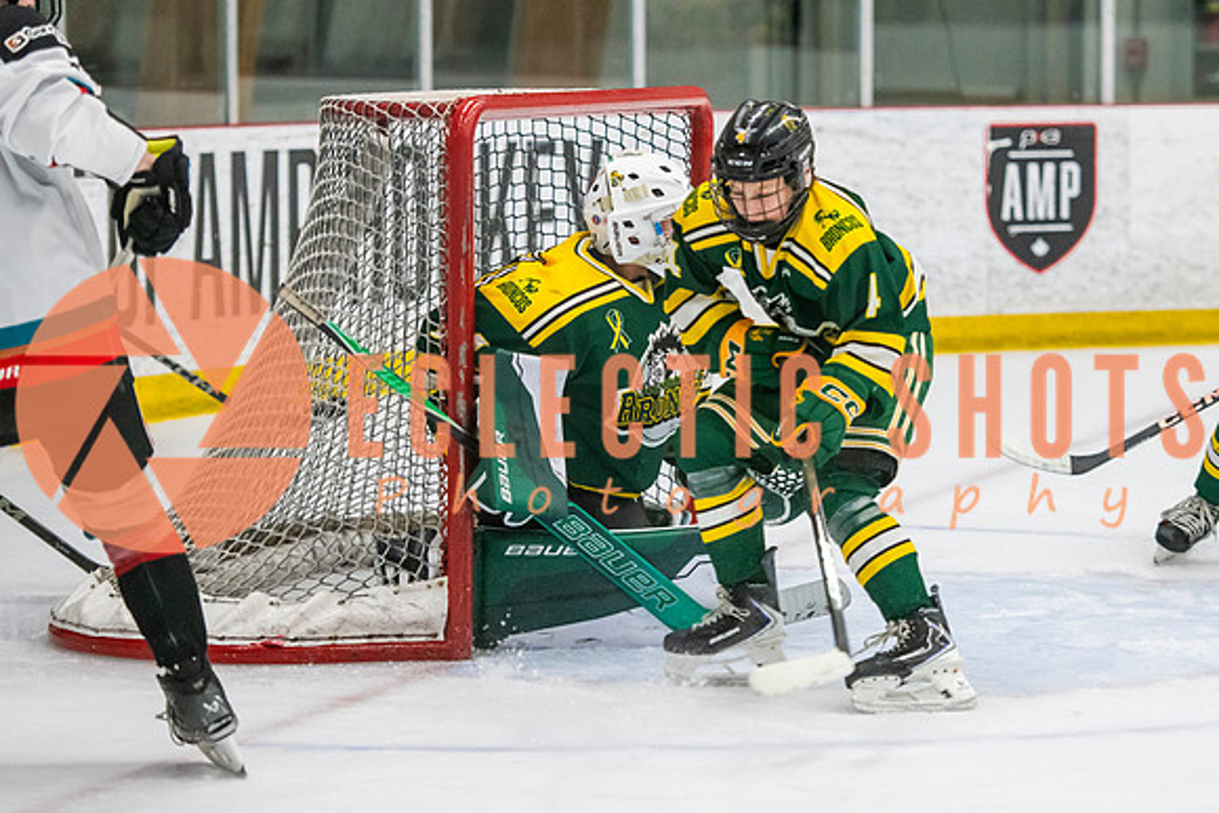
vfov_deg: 7.9
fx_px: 5886
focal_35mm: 174
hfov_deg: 11.8
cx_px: 708
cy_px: 359
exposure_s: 1/640
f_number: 3.2
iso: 2500
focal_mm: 116
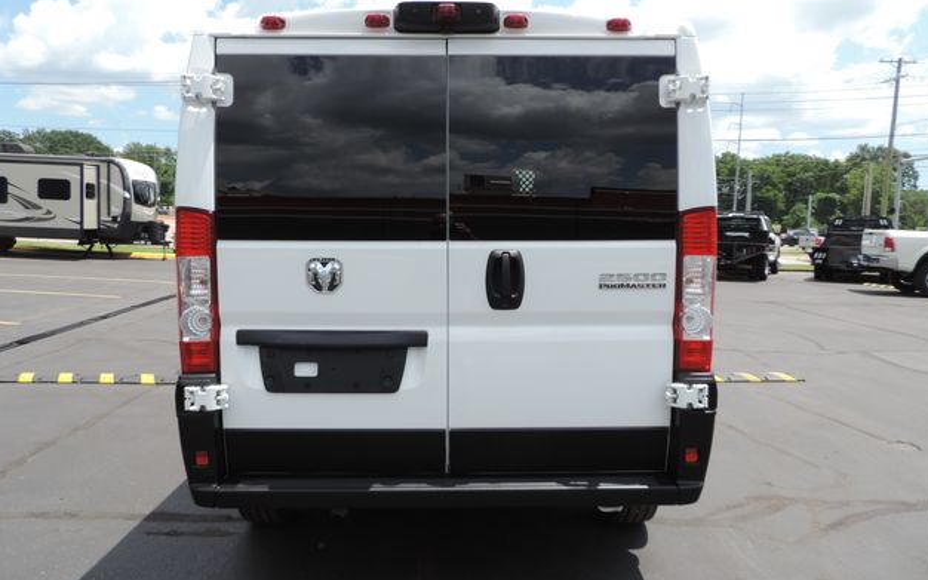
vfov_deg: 47.6
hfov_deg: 70.4
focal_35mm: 26
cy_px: 285
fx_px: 657
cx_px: 463
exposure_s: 1/800
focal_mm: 4.3
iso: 80
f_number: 3
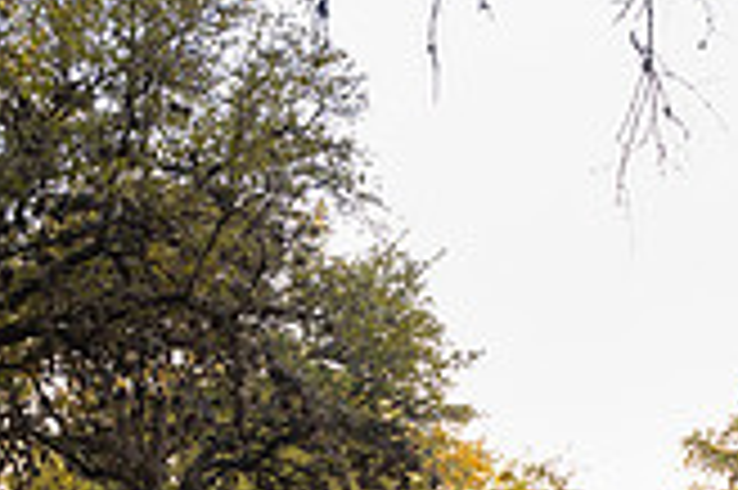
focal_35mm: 87
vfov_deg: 15.2
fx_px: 1782
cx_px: 414
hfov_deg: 23.4
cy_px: 553
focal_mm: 24
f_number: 4
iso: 1250
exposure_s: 1/800
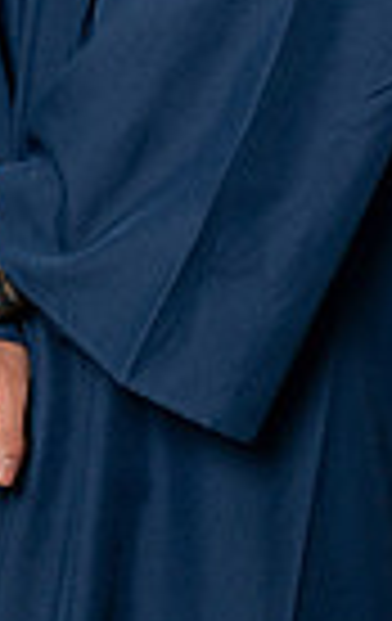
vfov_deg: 7.7
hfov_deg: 4.9
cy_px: -258
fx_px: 4570
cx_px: 52
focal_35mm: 269
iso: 200
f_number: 4
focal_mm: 49
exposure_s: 1/200
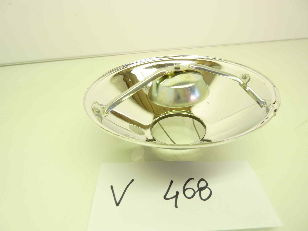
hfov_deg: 69.4
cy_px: 116
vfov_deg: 54.9
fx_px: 222
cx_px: 154
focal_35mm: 25
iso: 80
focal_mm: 4.1
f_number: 3.3
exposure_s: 1/30
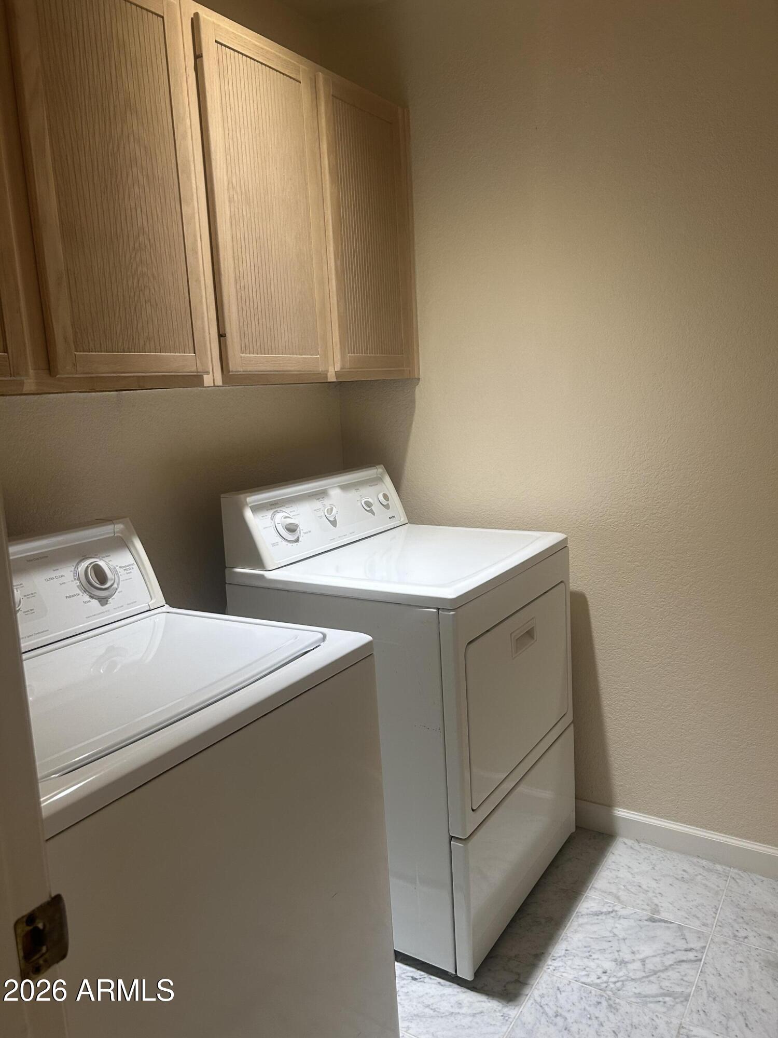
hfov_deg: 53.1
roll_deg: +3.3
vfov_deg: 67.3
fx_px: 779
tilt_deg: -8.2
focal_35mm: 26
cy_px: 519
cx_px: 389
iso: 125
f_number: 1.5
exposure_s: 1/120
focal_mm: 5.7
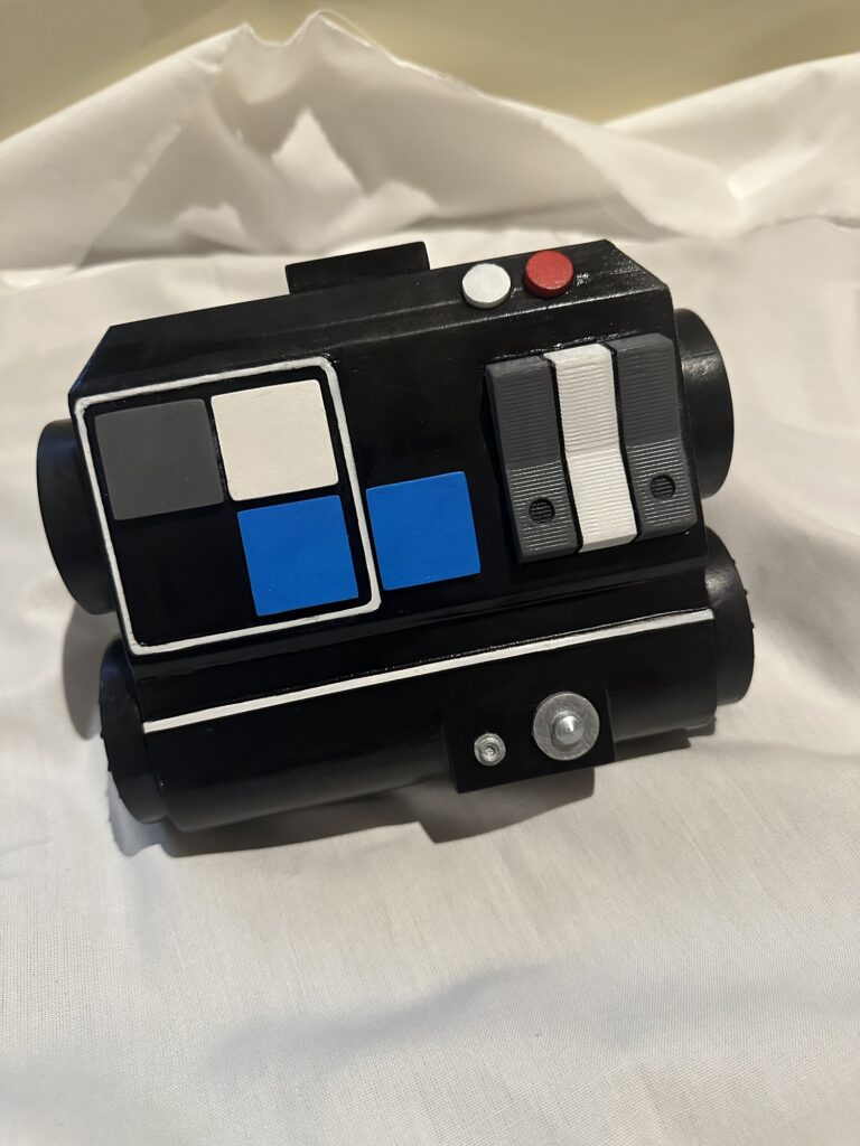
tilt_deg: -50.8
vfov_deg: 71.6
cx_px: 430
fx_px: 795
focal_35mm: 24
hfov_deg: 56.8
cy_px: 573
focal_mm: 6.86
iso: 640
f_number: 1.78
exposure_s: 1/50
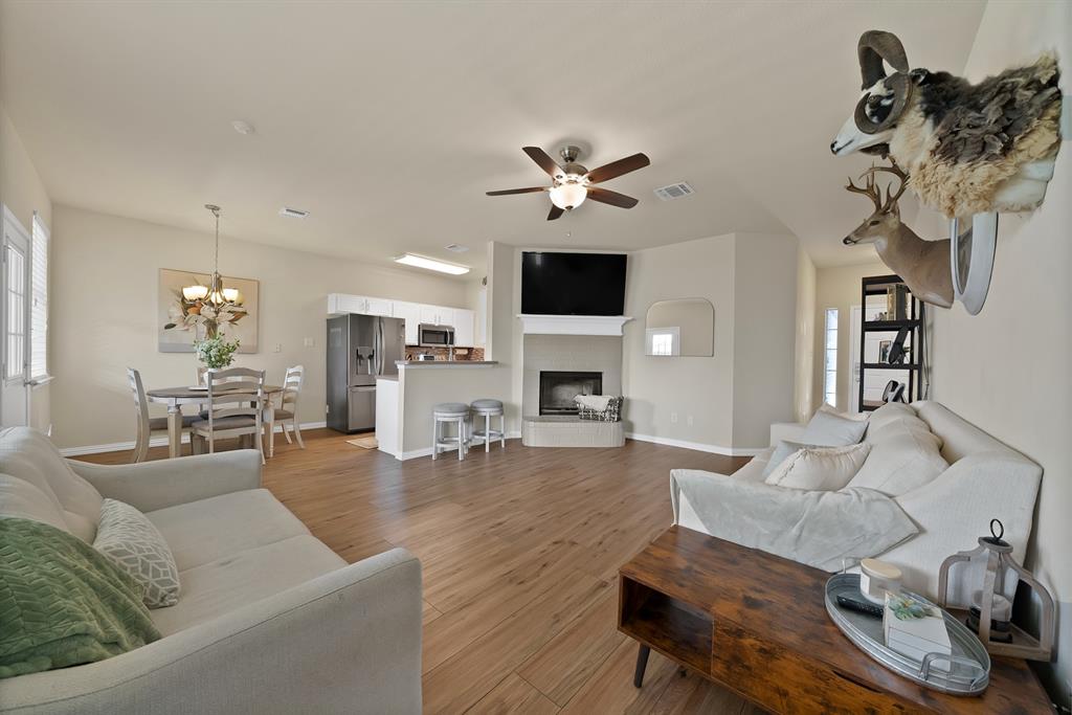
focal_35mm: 12
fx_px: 357
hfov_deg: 112.6
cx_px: 536
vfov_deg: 90.0
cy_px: 358
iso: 640
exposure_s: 1/3
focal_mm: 12
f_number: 9
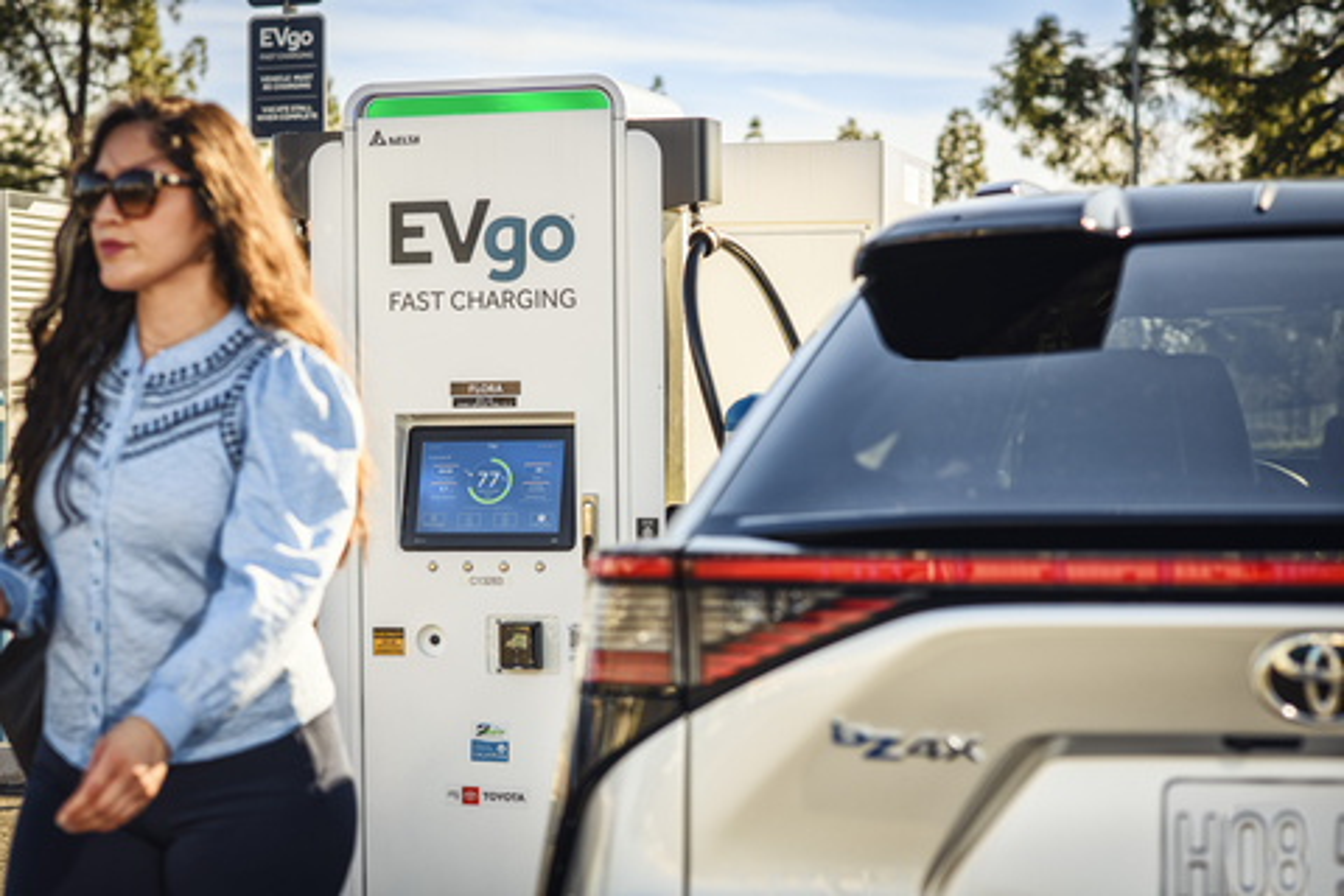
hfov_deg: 23.9
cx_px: 672
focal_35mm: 85
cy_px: 448
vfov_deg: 16.1
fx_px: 3173
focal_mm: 85
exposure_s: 1/250
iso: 64
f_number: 4.8
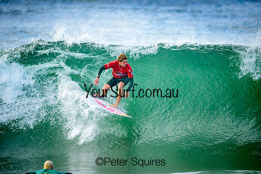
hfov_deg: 2.6
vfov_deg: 1.7
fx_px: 5801
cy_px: 87
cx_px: 130
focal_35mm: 800
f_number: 6.3
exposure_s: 1/2000
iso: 640
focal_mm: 800
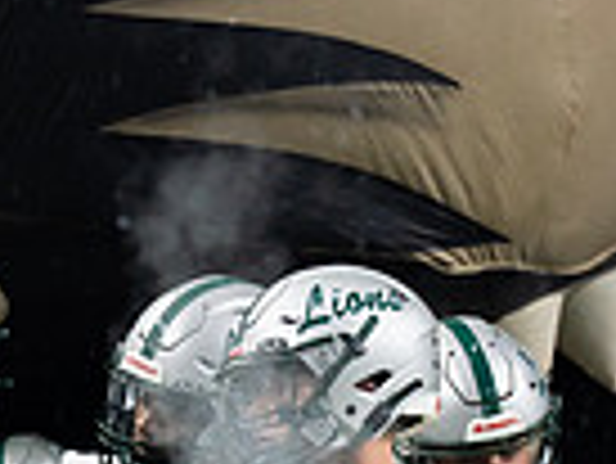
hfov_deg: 2.9
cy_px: 750
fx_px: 12094
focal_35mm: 679
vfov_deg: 2.2
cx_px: -43
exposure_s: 1/1000
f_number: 2.8
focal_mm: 151
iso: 1600
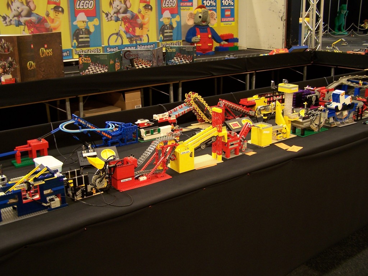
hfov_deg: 49.0
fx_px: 404
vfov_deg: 37.7
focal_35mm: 38
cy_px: 138
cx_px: 184
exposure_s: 1/2
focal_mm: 6.3
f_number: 2.8
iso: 80
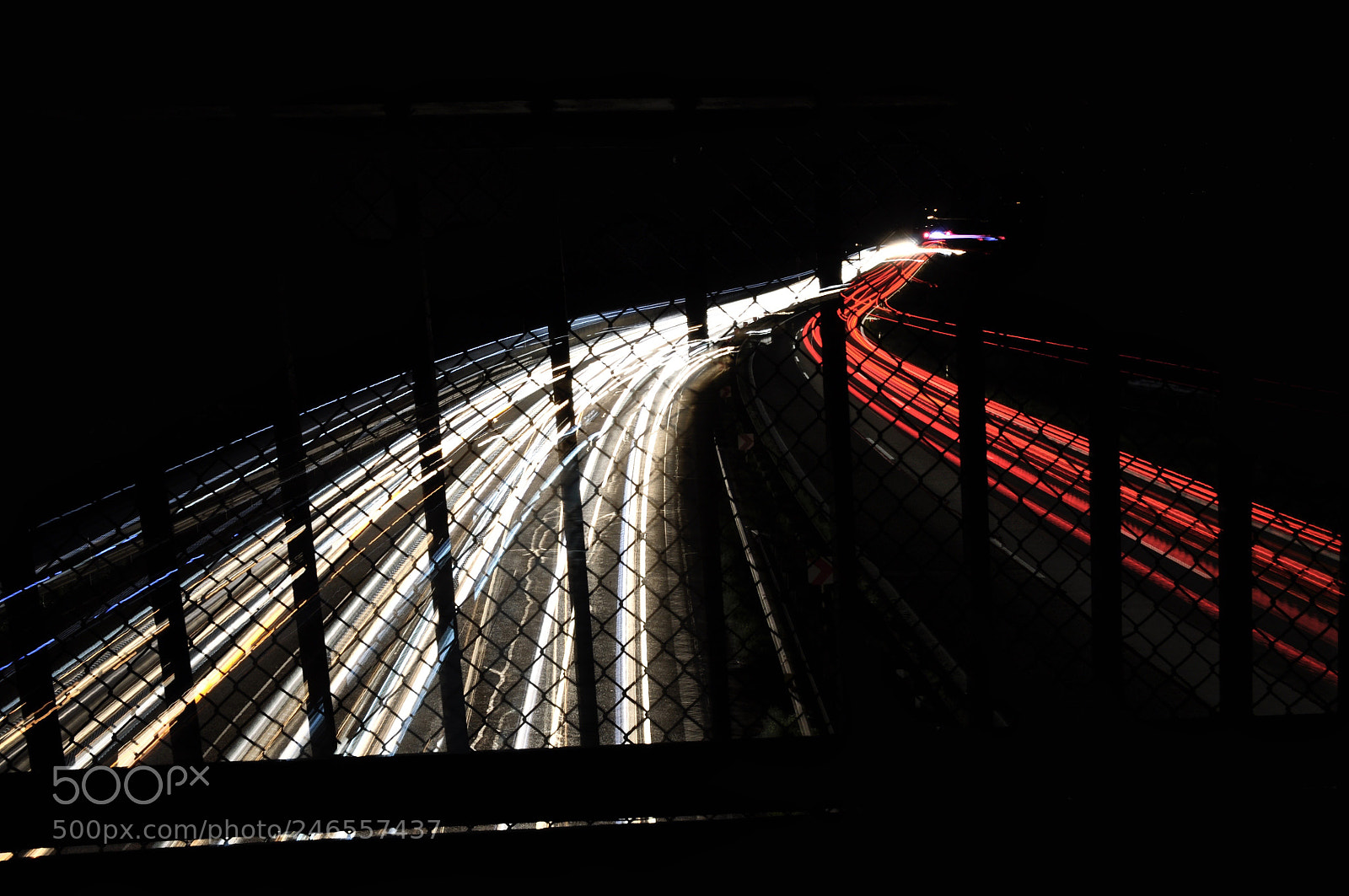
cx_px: 674
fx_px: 1235
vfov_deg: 39.9
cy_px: 448
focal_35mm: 33
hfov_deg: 57.3
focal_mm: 22
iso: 200
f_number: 18
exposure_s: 30
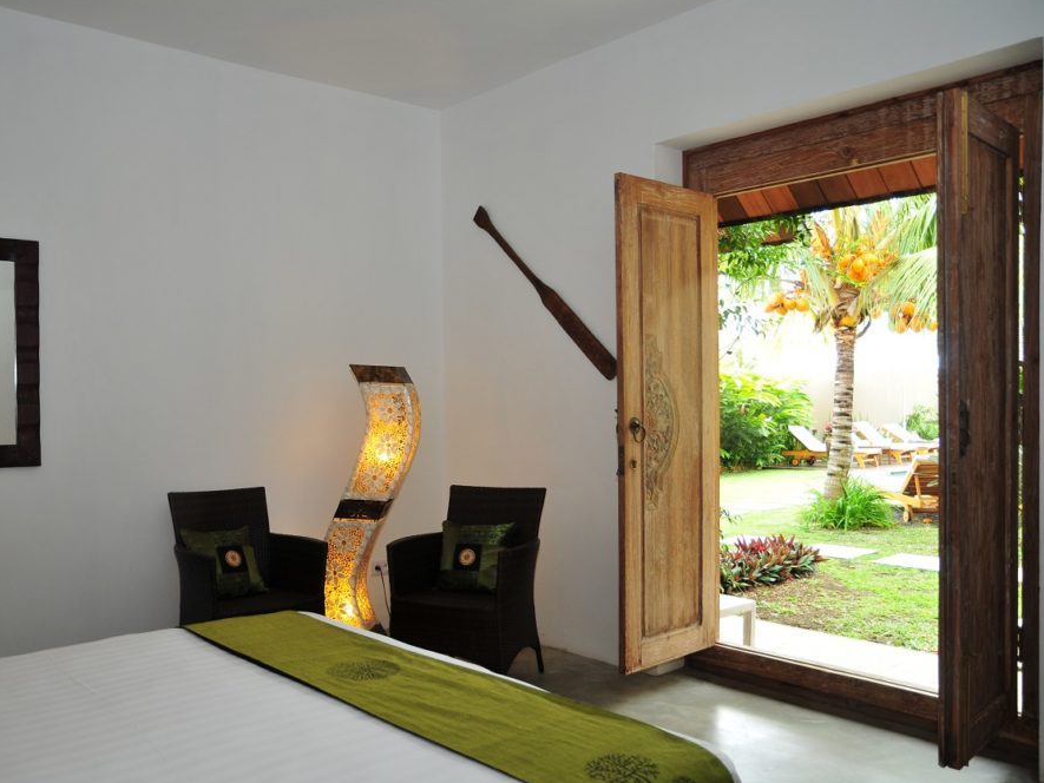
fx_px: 905
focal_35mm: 30
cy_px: 396
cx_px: 451
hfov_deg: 59.7
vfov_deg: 46.8
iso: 200
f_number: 4
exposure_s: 1/50
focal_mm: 18
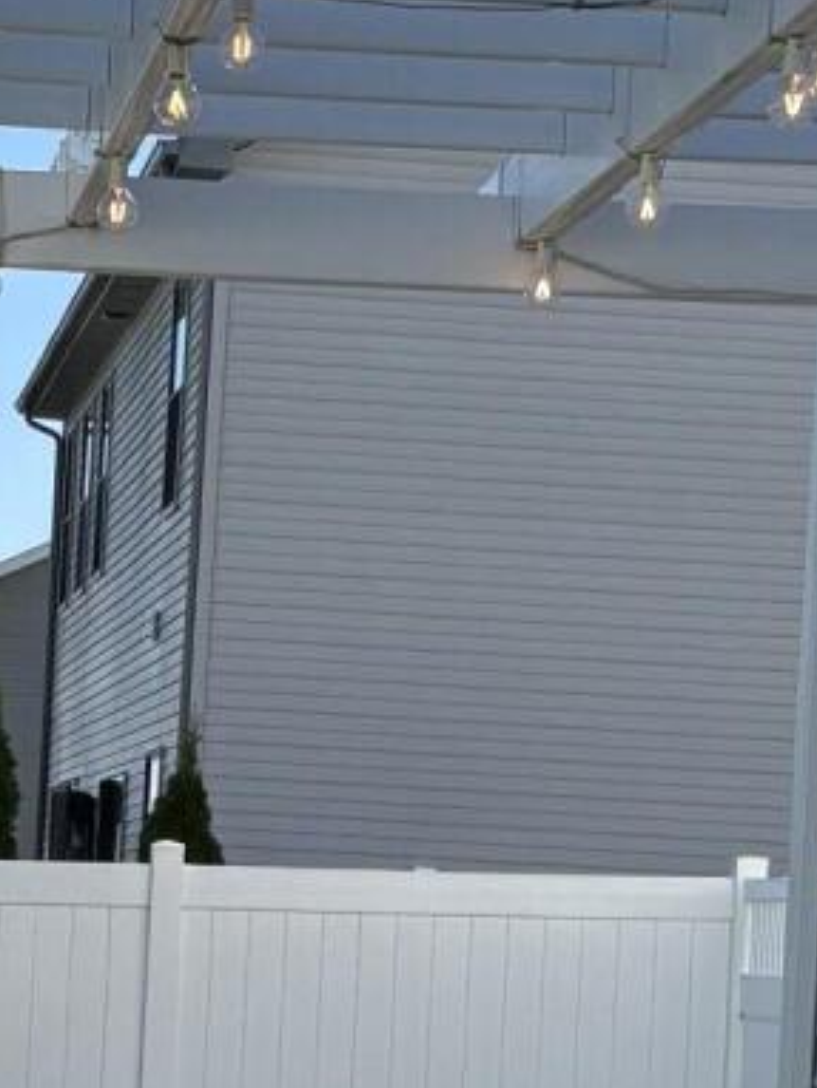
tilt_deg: -0.8
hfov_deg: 10.9
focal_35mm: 136
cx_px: 128
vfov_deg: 14.4
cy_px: 820
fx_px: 4275
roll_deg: -3.7
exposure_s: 1/3106
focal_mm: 5.96
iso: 50
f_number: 1.6
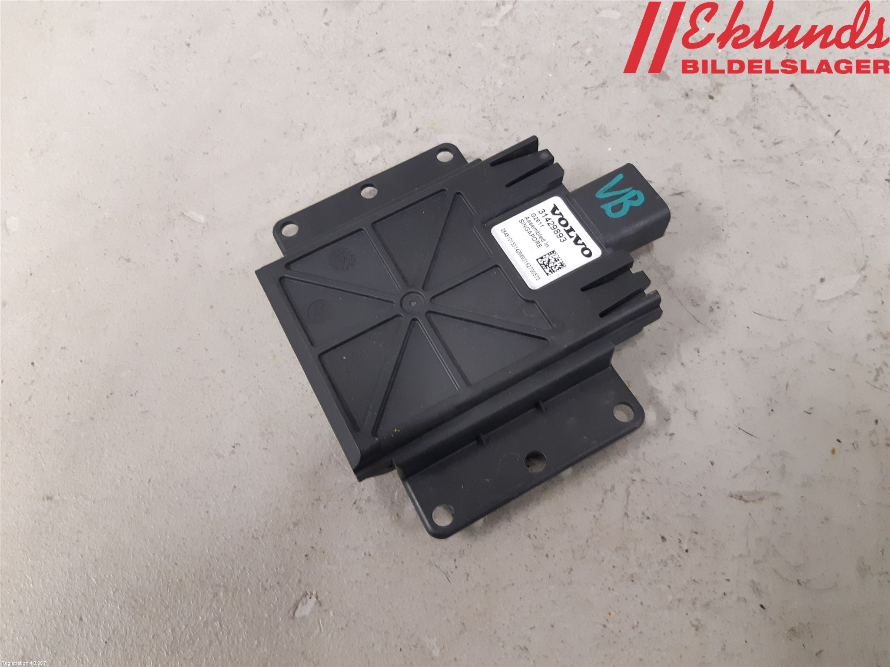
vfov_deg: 53.1
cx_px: 445
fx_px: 668
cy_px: 334
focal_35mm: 26
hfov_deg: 67.3
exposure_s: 1/50
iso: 250
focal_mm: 3.93
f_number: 1.7
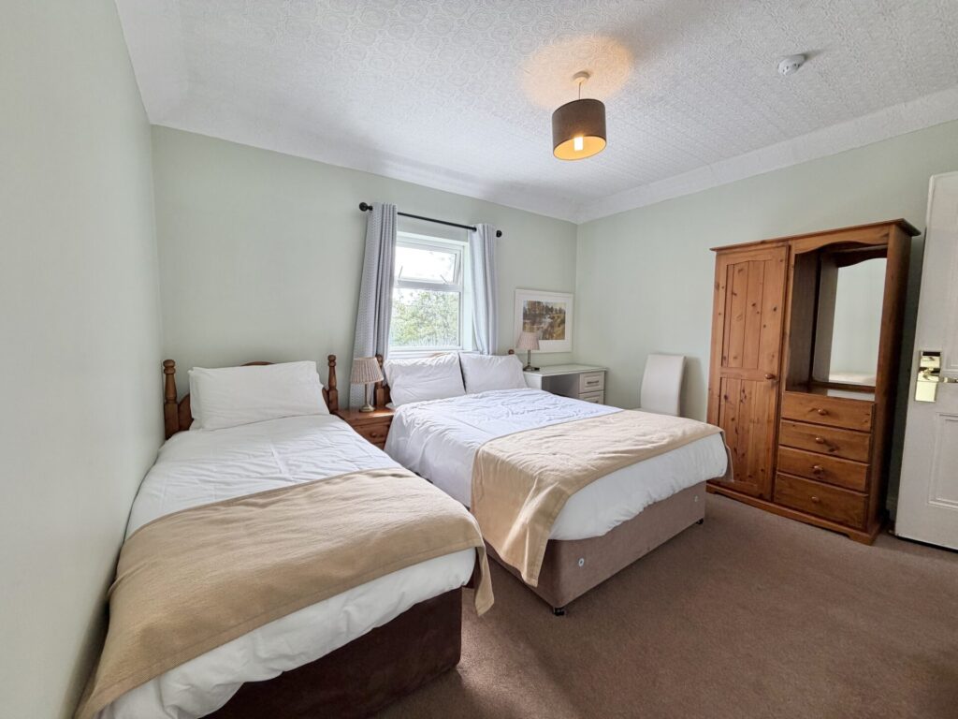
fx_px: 387
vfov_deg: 85.7
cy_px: 360
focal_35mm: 14
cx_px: 479
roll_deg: -0.7
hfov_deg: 102.1
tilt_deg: -5.4
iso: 80
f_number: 2.2
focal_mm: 2.22
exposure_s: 1/100
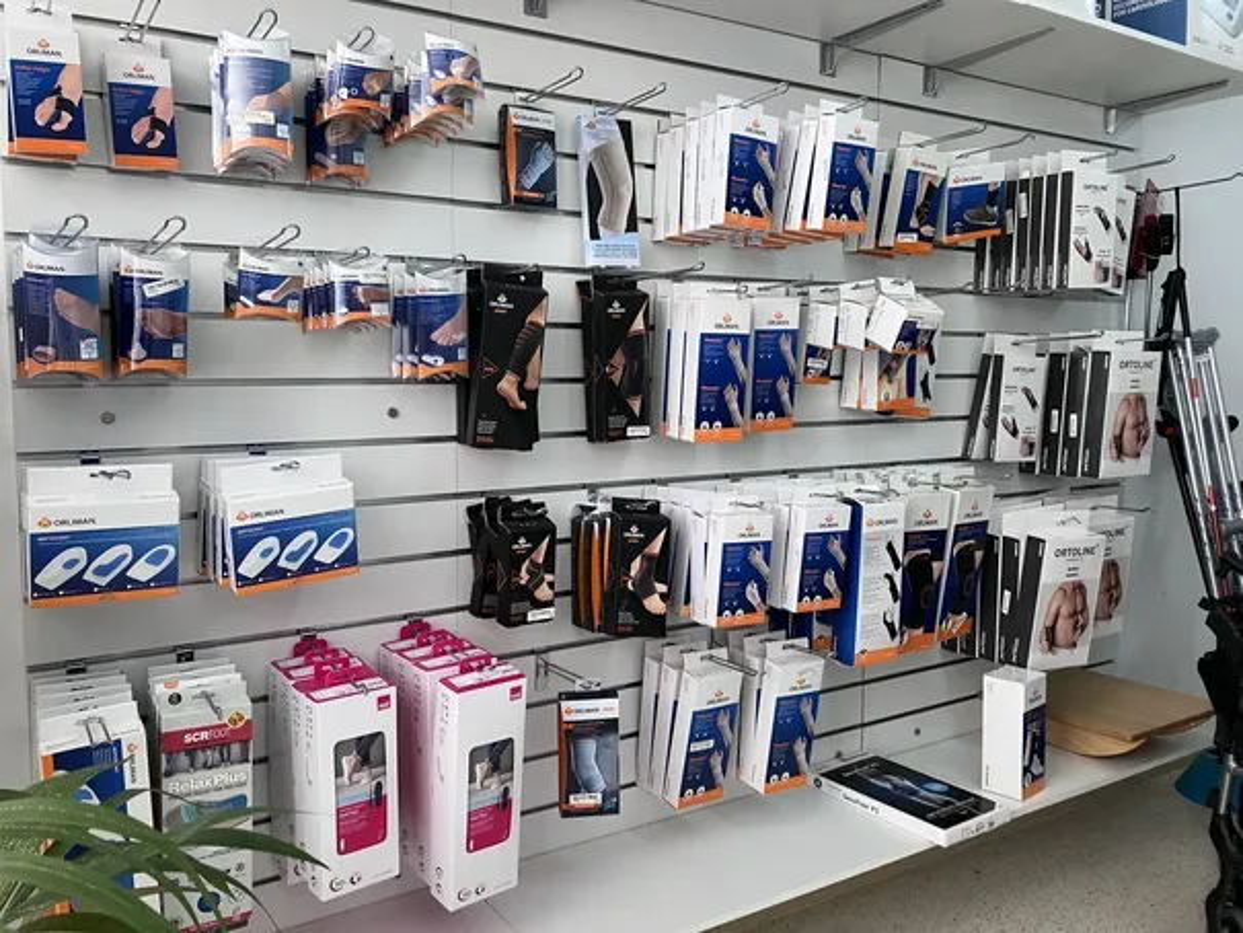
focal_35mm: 28
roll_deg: -1.6
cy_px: 466
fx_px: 1006
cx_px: 622
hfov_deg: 63.4
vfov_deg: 49.8
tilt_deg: -5.0
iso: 50
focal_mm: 3.99
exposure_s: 1/50
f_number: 1.8
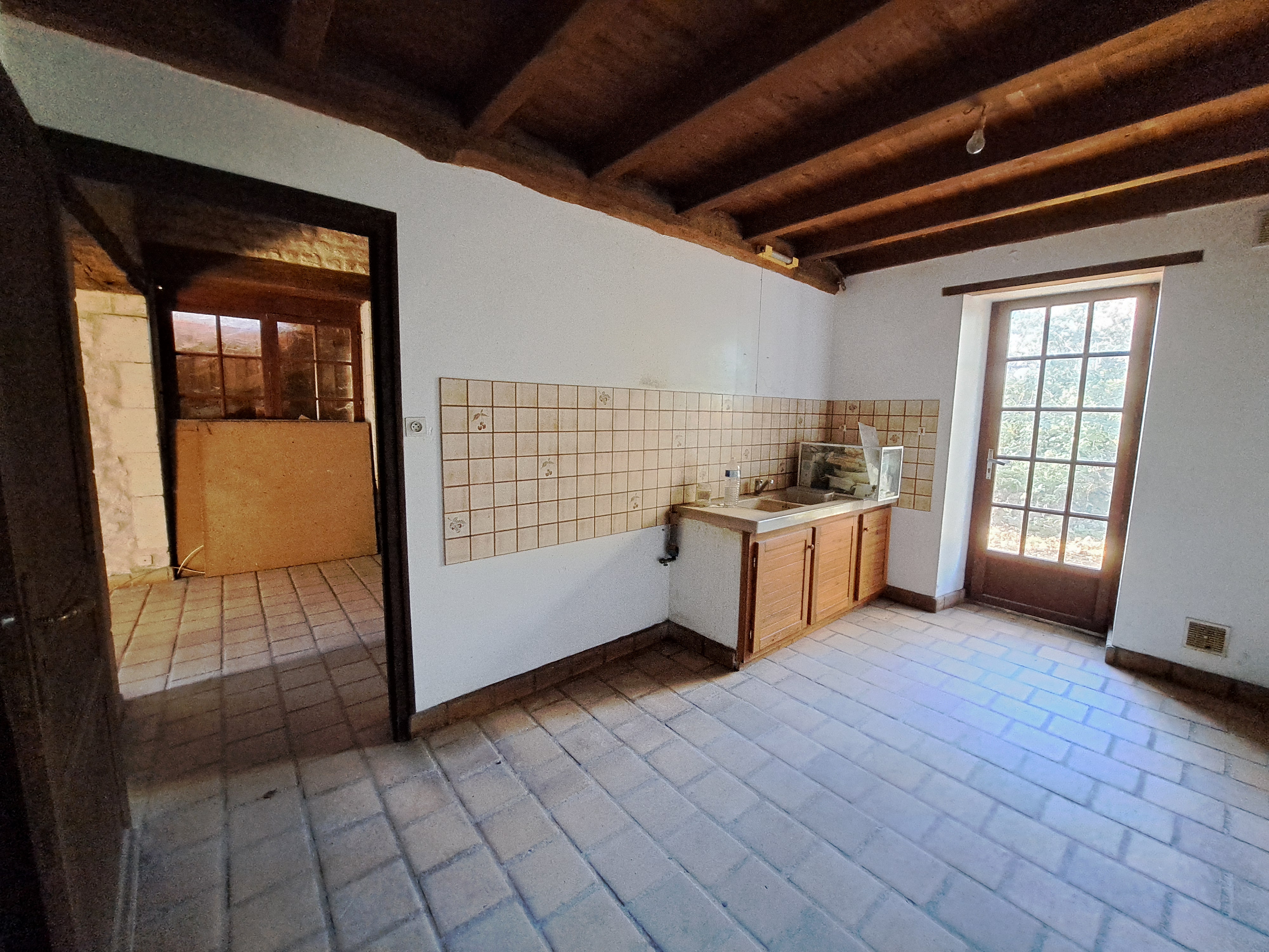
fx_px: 477
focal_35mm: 13
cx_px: 634
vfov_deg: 89.9
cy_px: 476
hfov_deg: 106.2
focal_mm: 1.74
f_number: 2.2
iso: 400
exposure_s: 1/25
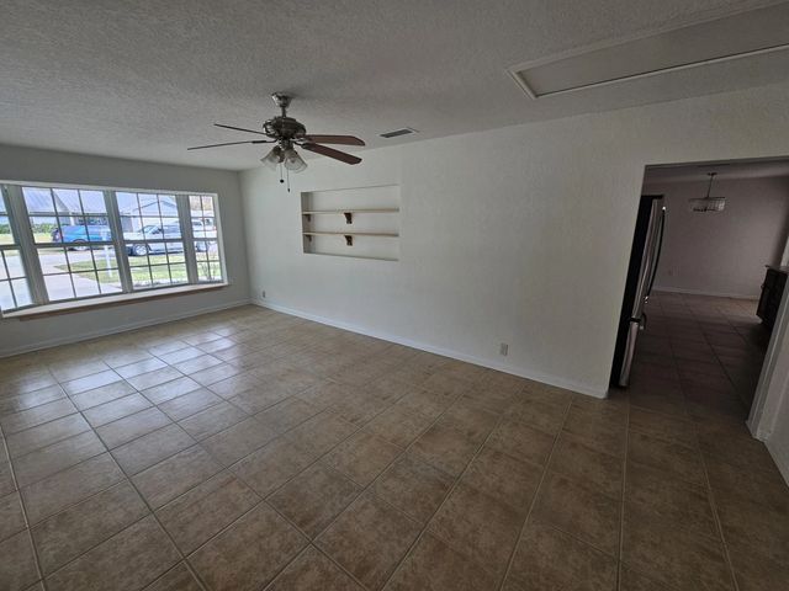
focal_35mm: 13
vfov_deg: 89.9
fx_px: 296
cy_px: 296
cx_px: 394
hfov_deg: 106.2
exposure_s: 1/126
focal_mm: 2.2
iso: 50
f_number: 2.2
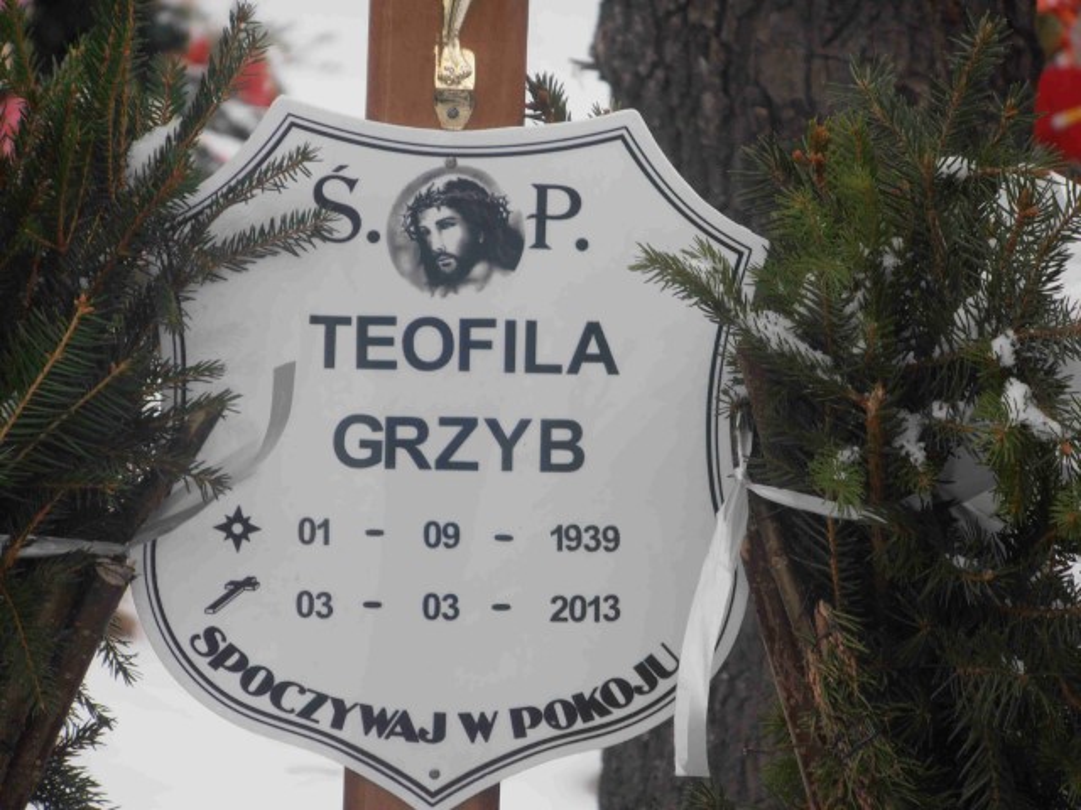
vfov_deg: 6.2
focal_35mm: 240
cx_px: 540
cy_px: 405
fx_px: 7495
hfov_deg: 8.2
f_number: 5.7
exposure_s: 1/200
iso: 100
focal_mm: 42.54
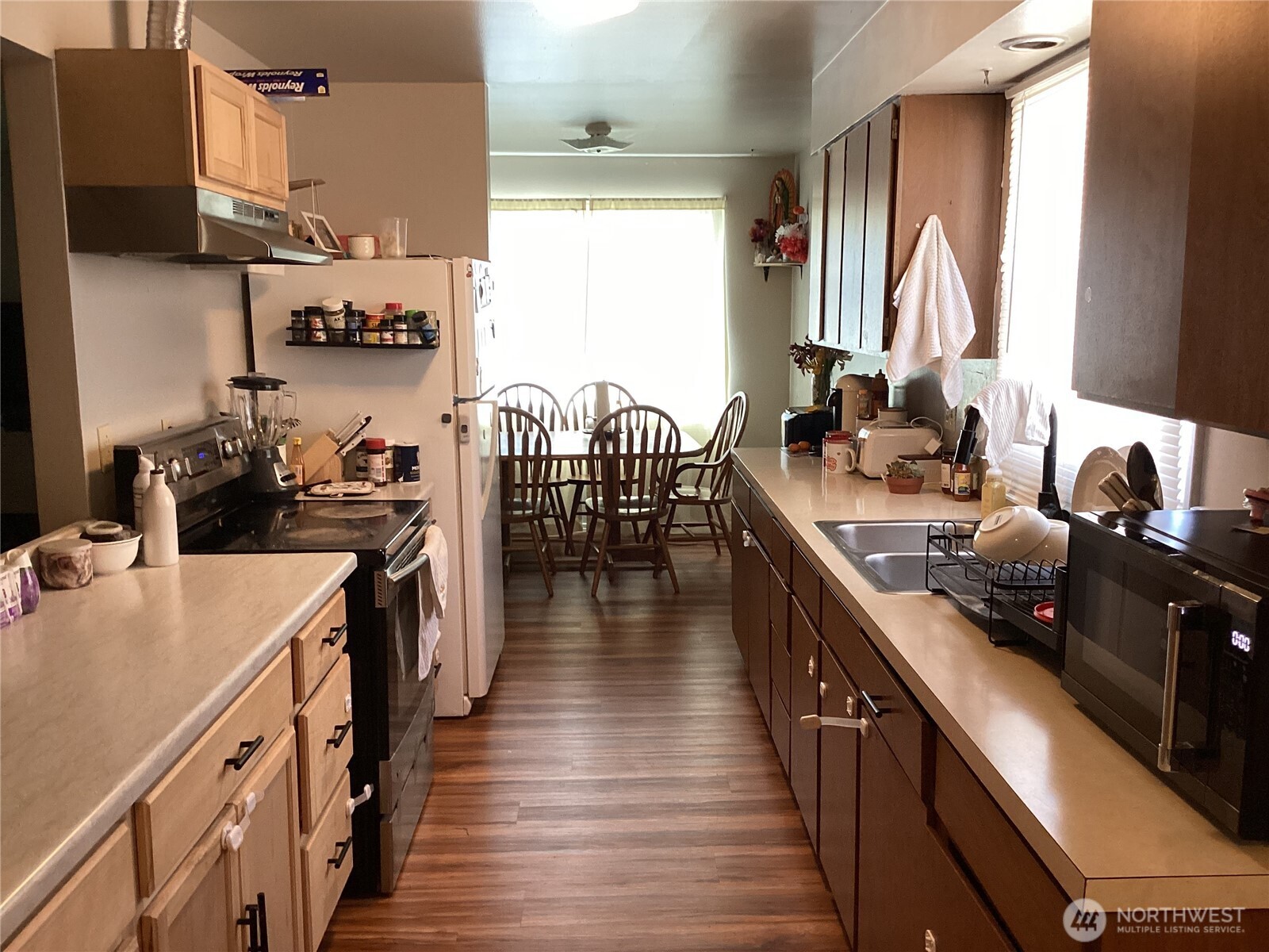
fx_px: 1136
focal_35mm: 31
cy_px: 476
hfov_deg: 58.4
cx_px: 634
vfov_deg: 45.4
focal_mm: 3.3
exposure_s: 1/60
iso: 160
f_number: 2.4
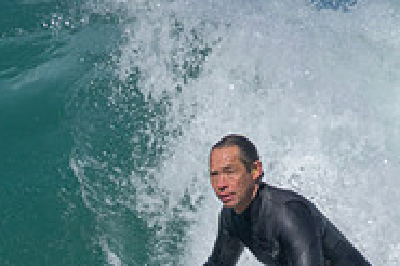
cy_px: 380
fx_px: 27852
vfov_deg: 0.5
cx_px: 95
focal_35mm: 2509
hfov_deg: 0.8
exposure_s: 1/800
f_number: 11
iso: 900
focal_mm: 800
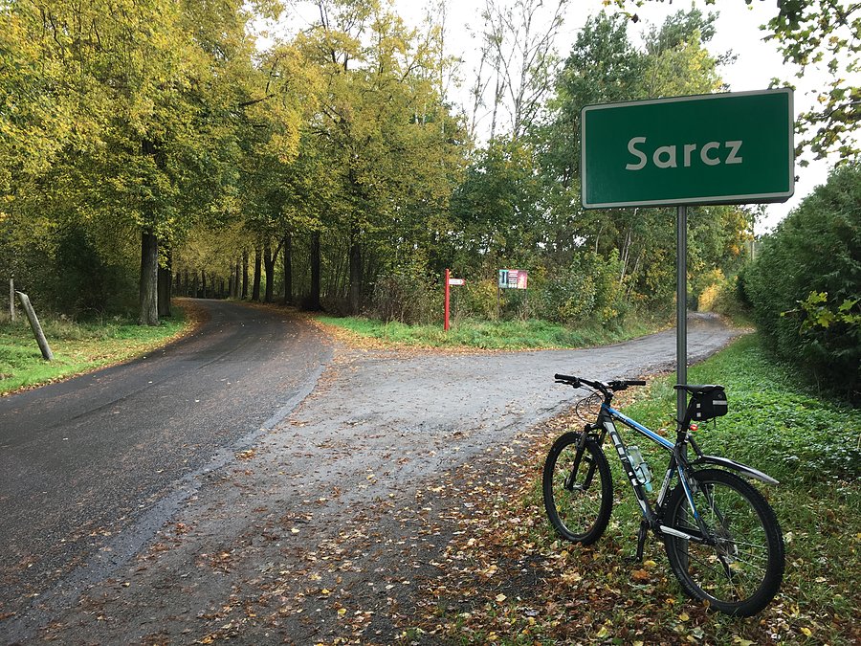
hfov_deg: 61.7
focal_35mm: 29
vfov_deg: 48.2
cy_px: 323
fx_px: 721
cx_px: 430
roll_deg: -0.8
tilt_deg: -1.8
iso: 32
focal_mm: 4.15
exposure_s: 1/100
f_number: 2.2
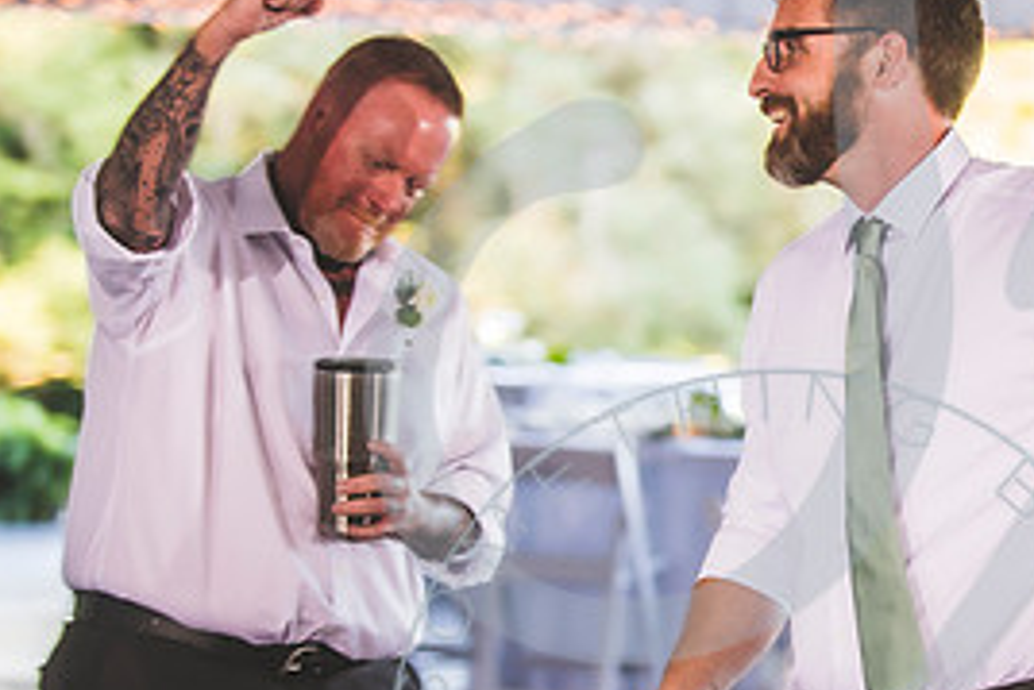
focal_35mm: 221
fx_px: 6351
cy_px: 441
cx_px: 976
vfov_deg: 6.2
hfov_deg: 9.3
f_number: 2.8
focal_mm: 102
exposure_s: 1/200
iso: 500
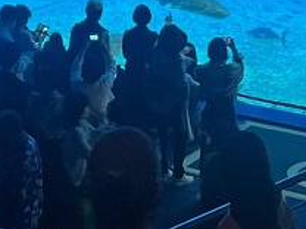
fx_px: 1131
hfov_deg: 15.4
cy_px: -242
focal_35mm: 128
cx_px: 146
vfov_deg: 10.5
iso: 400
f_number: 1.6
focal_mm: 5.1
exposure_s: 1/60
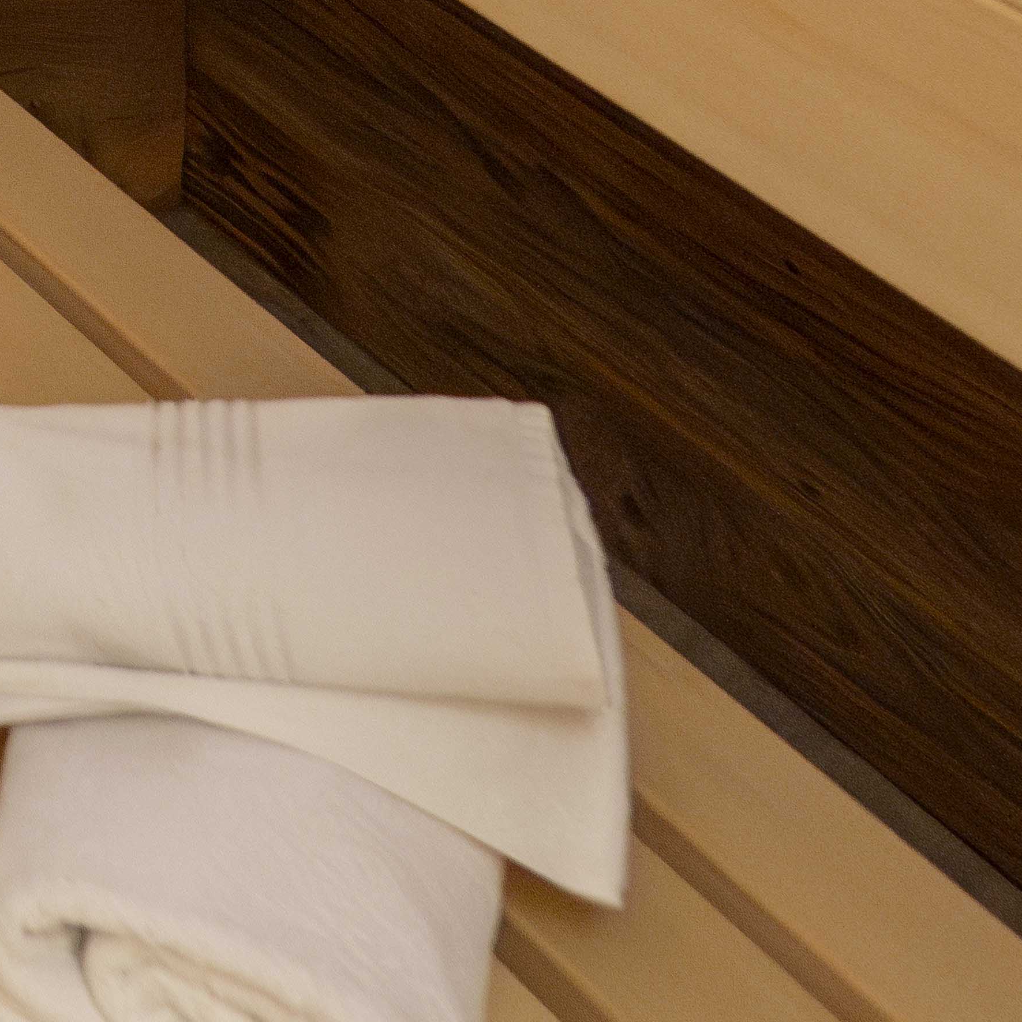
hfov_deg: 17.1
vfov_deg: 16.6
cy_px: -609
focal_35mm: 93
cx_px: -466
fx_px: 3106
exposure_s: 1/250
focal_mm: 24
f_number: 4
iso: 1000
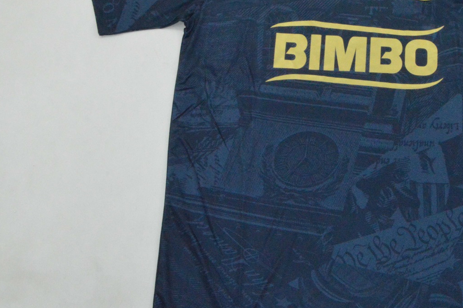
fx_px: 718
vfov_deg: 24.1
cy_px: 112
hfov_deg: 34.8
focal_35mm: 56
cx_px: 356
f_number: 25
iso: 6400
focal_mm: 21
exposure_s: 1/200
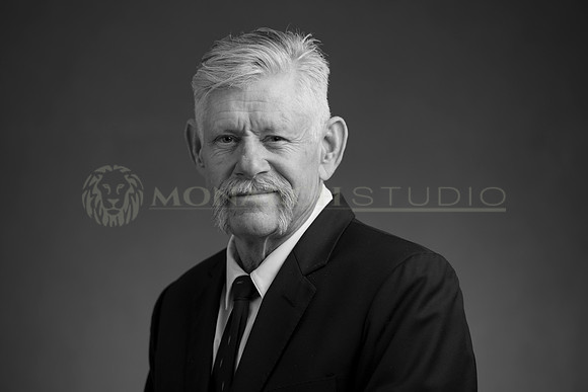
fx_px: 3464
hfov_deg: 9.7
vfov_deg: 6.5
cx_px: 271
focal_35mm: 212
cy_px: 183
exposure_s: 1/200
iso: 80
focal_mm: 190
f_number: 5
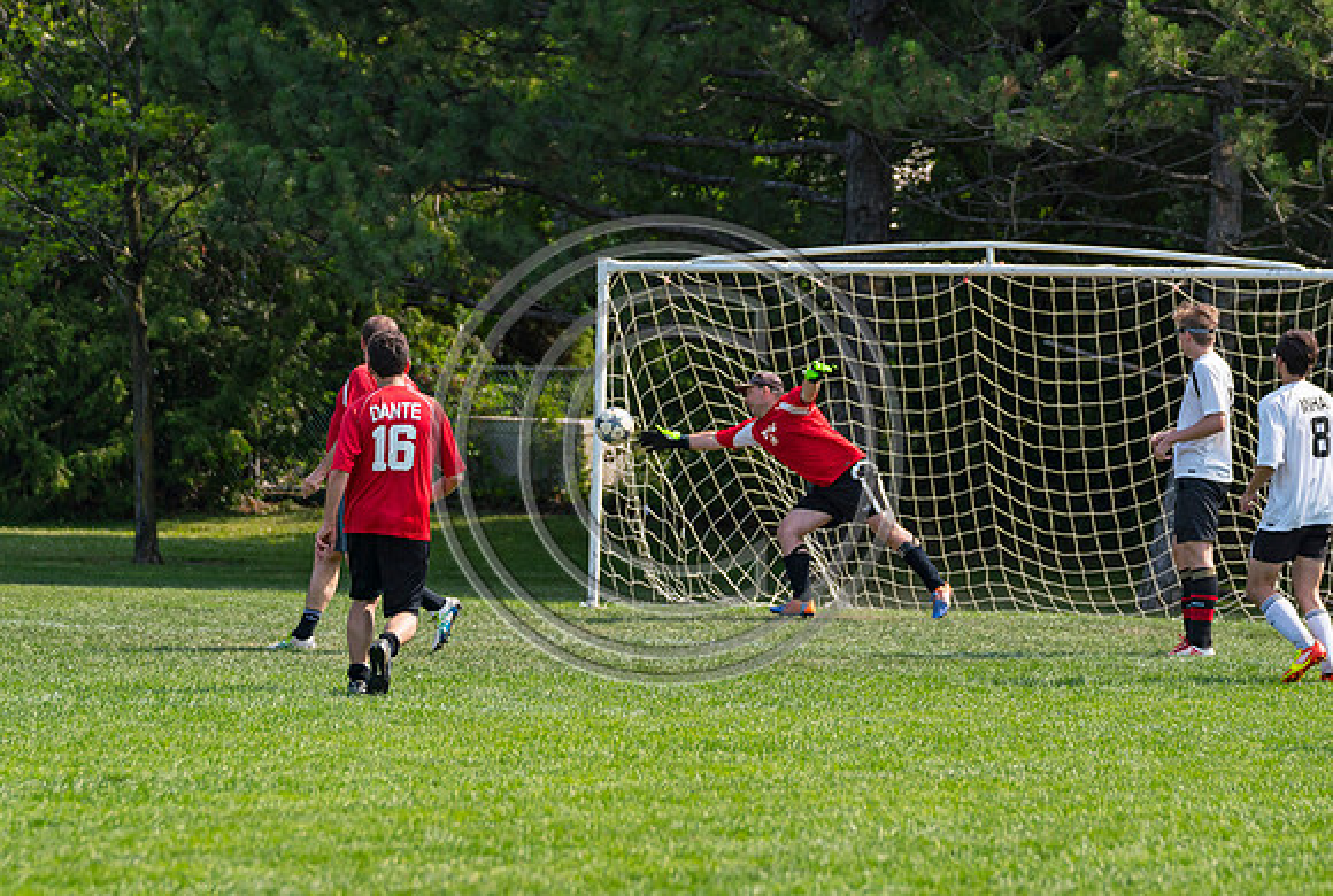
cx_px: 619
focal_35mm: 234
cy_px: 419
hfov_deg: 8.8
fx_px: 8681
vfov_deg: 5.9
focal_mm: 130
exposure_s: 1/3200
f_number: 3.2
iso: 400
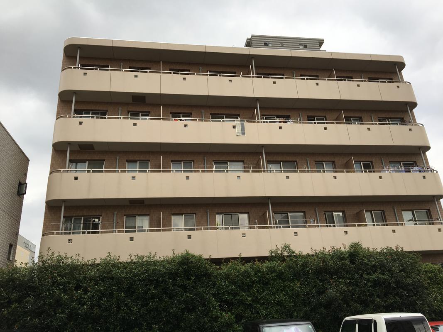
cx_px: 222
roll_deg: +4.2
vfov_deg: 48.2
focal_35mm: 29
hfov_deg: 61.7
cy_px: 166
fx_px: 371
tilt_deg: +23.0
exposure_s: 1/430
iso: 25
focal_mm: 4.15
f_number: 2.2
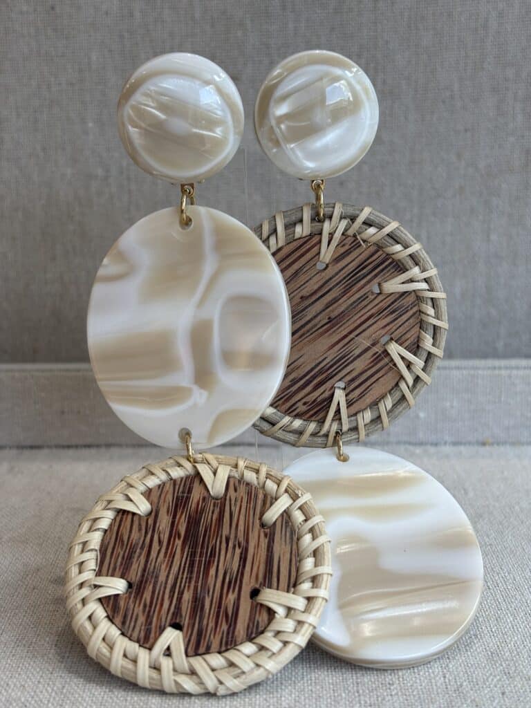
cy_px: 354
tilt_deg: -14.3
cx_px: 266
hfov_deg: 28.0
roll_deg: -0.2
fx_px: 1064
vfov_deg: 36.8
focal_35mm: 52
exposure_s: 1/194
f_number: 1.6
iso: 32
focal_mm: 5.96
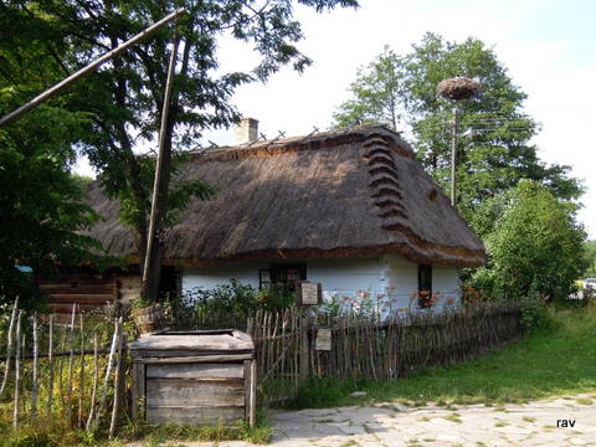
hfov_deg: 46.8
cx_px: 298
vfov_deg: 36.0
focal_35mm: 40
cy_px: 224
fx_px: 689
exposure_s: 1/400
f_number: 3.3
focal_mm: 7.2
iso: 160
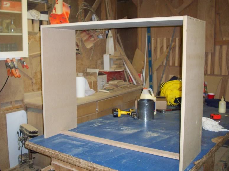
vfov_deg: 37.7
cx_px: 113
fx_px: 251
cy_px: 83
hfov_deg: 49.0
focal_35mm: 38
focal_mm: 6.2
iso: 200
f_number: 2.8
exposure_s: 1/64
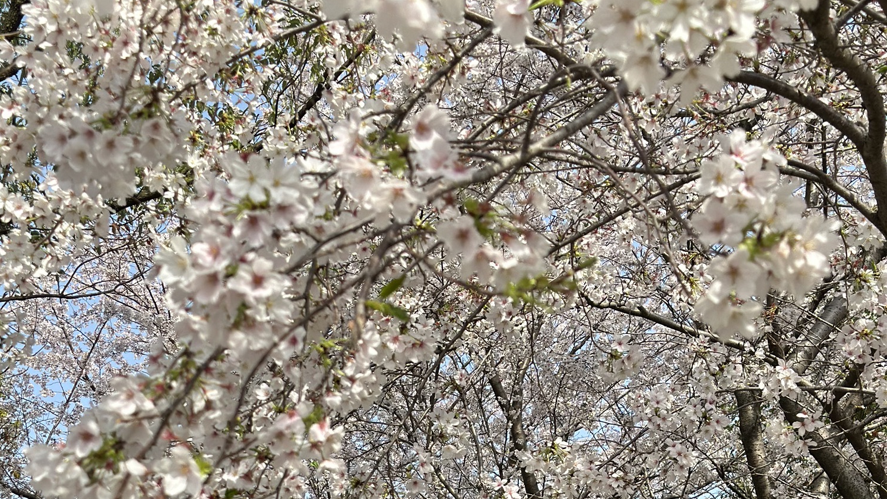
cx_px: 442
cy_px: 593
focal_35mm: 70
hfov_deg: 30.2
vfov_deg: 16.5
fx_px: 1646
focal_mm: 6.86
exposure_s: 1/3155
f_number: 1.78
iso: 80
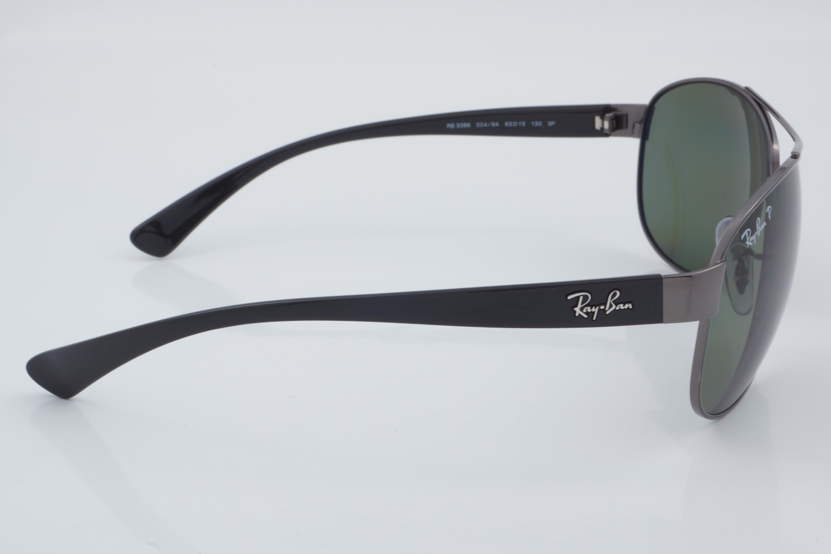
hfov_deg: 27.0
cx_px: 416
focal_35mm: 75
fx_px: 1731
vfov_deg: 18.2
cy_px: 277
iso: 100
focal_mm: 50
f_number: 32
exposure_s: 1/4
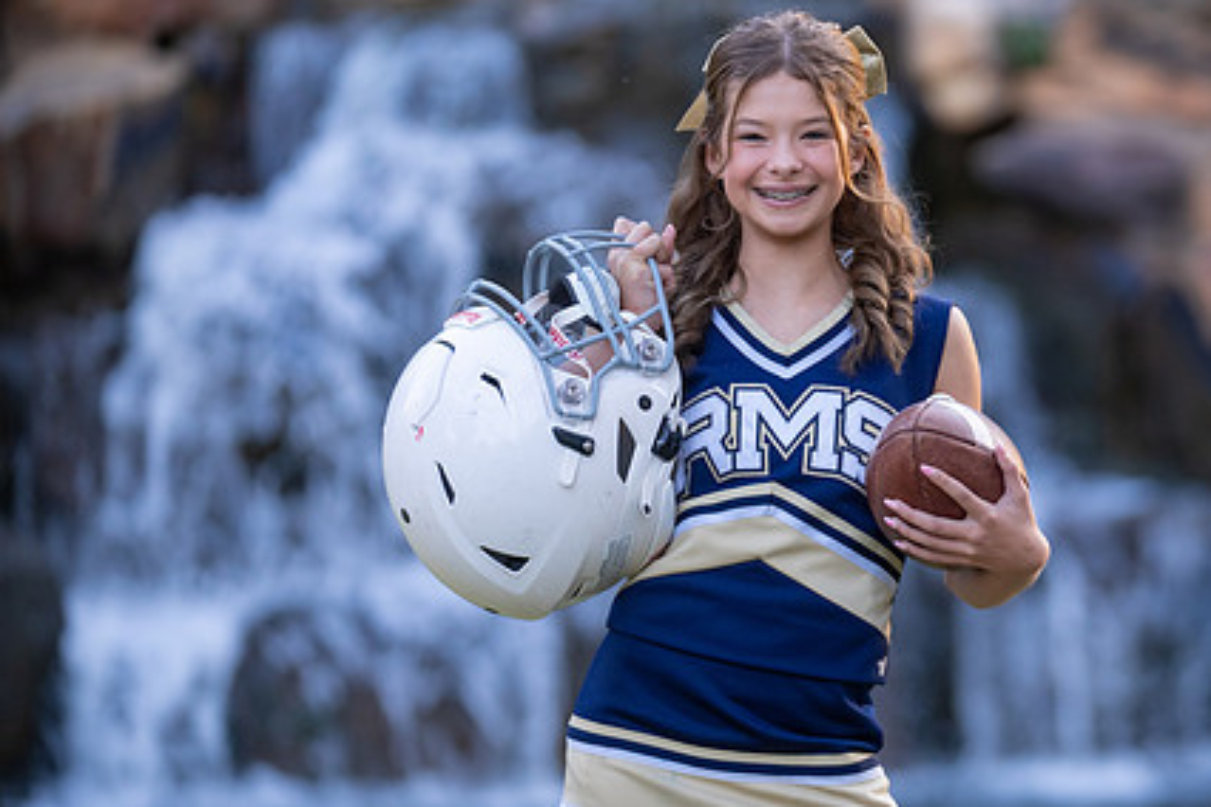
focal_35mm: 224
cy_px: 400
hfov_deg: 9.2
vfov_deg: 6.1
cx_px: 866
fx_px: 7535
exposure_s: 1/320
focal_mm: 150
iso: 800
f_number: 2.8
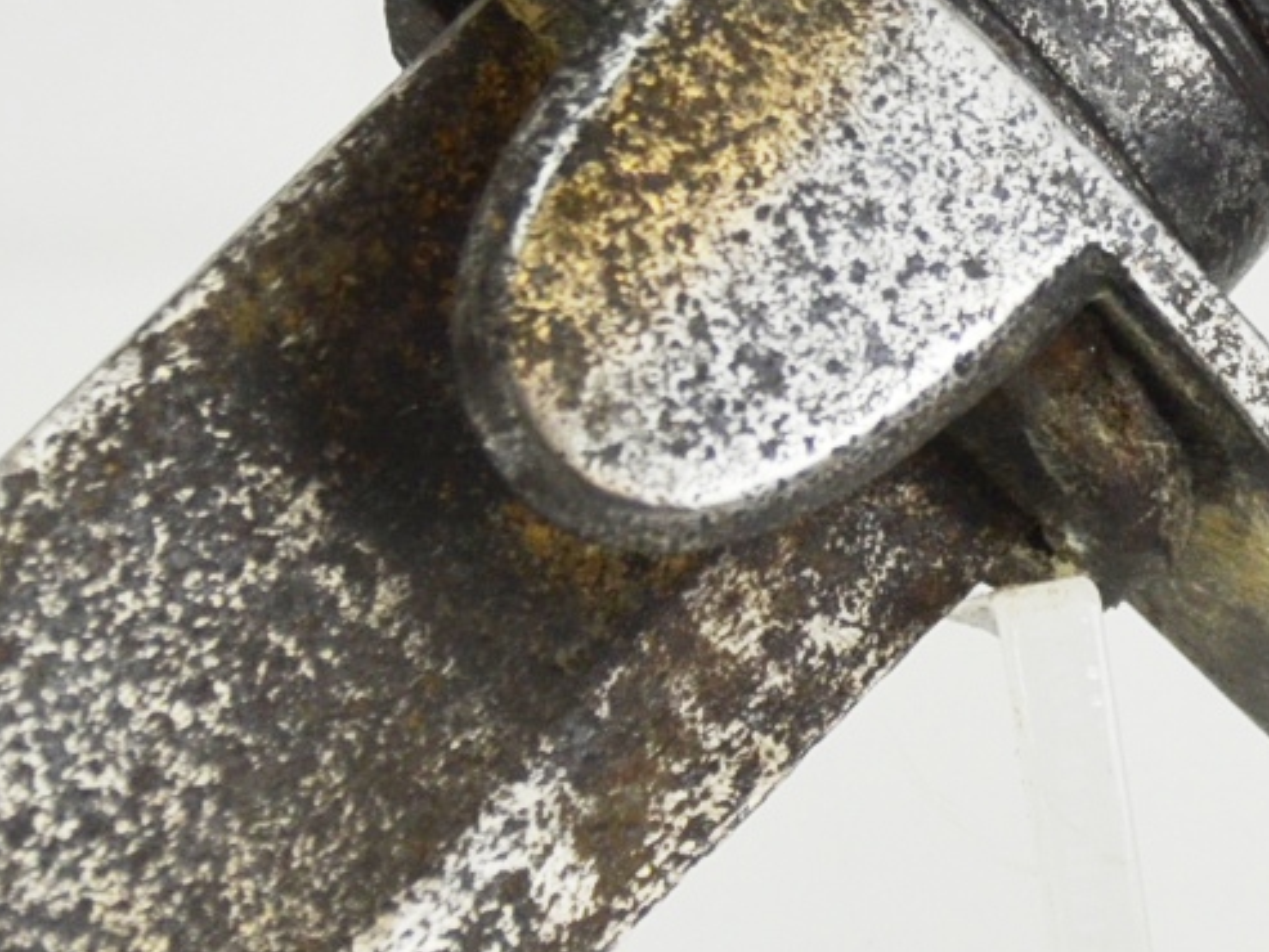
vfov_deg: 3.6
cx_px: 1503
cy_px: -23
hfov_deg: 4.7
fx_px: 15291
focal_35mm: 417
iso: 450
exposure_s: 1/250
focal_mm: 58
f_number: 5
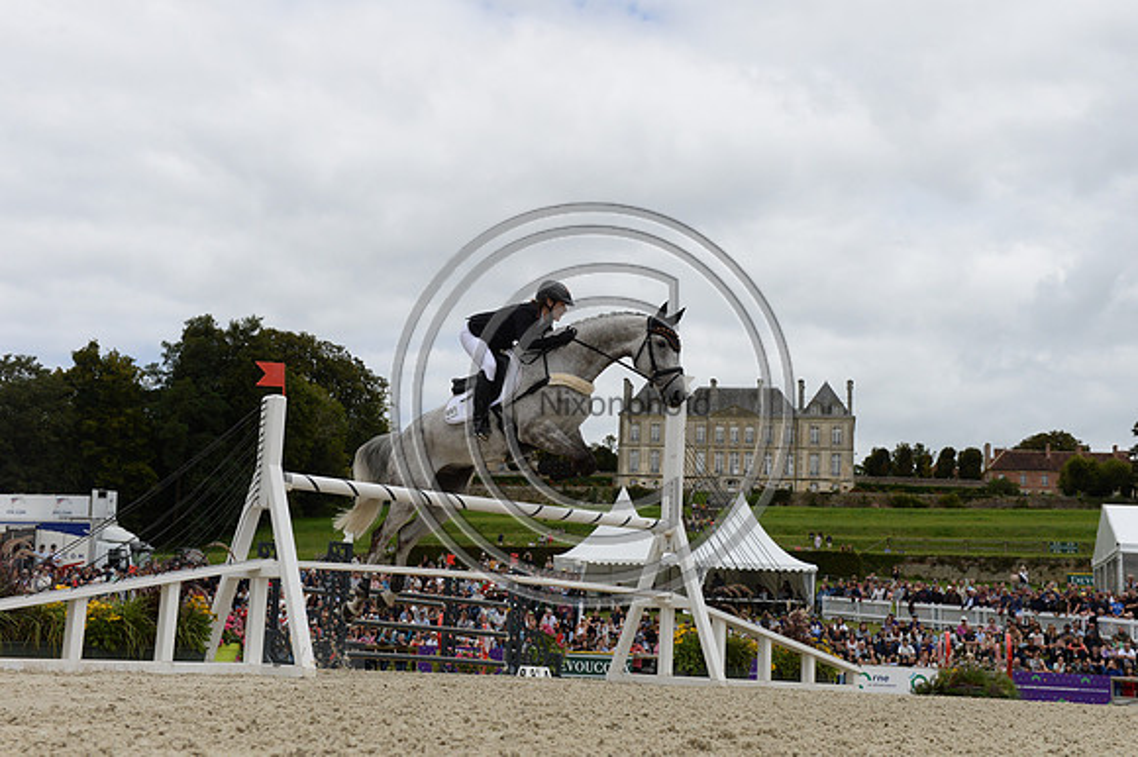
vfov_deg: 27.0
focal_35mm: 50
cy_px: 378
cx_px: 569
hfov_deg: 39.6
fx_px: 1580
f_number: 9
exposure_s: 1/3200
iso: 1250
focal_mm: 50
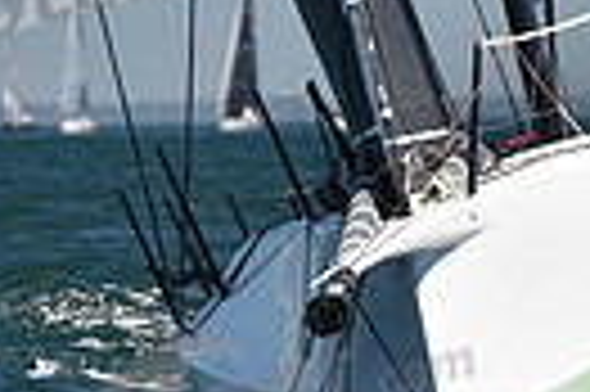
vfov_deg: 1.5
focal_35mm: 886
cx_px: 712
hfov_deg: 2.3
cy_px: 128
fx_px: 14502
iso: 250
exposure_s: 1/800
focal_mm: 200
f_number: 5
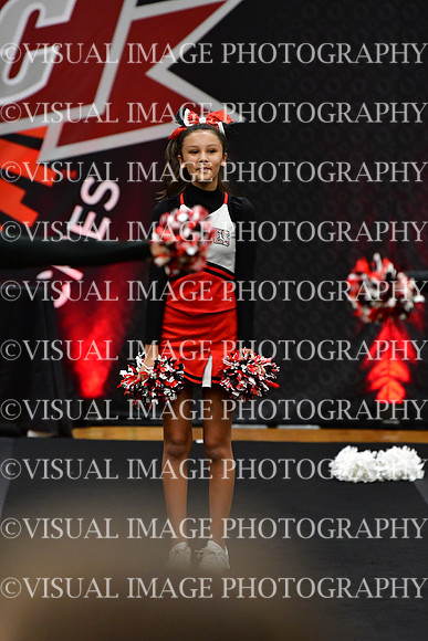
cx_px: 214
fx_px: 5346
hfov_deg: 4.6
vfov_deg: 6.9
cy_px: 320
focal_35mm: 300
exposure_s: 1/500
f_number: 3.5
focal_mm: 200
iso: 4000
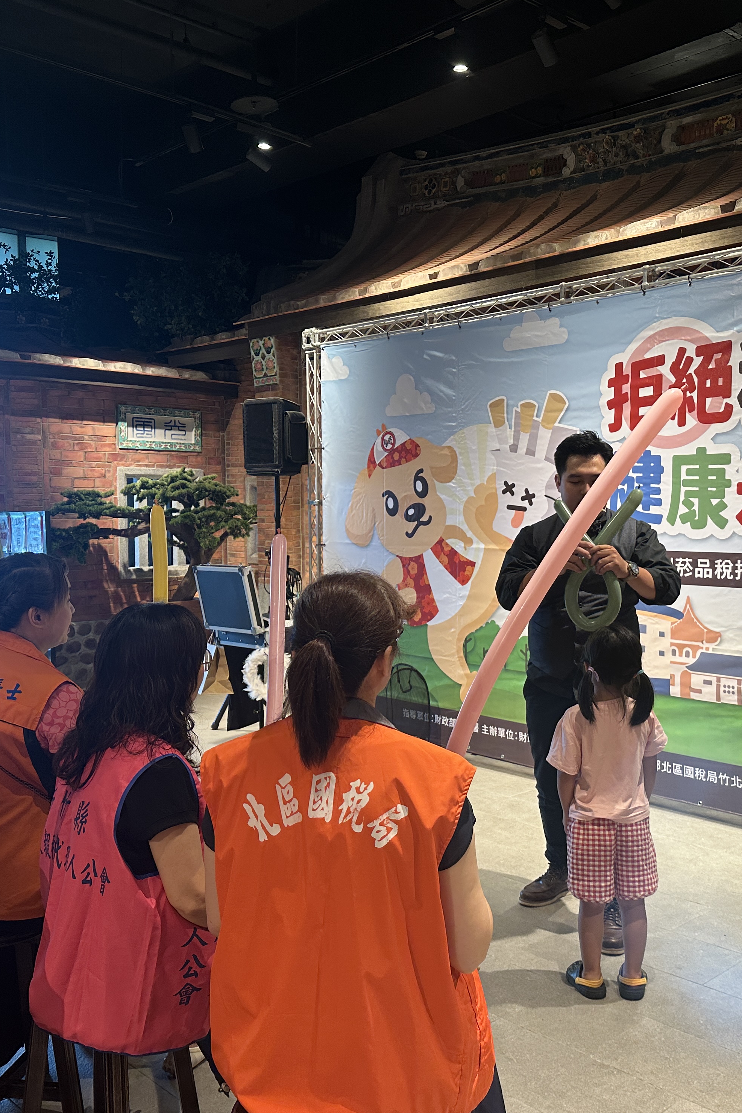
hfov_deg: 38.8
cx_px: 416
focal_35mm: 34
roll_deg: -0.2
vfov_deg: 55.8
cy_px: 561
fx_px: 1051
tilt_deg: -2.8
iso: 200
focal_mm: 6.86
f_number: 1.78
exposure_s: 1/120
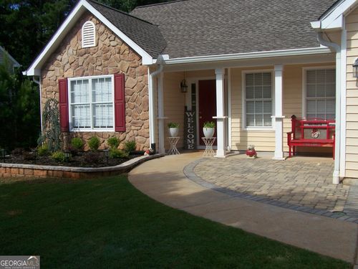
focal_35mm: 38
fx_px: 393
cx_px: 179
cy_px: 134
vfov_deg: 37.7
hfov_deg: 49.0
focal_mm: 6.3
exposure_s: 1/640
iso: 80
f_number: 5.6
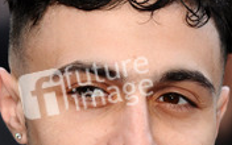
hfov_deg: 4.5
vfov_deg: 2.8
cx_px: 125
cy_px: 154
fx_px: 2966
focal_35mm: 469
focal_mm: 135
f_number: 4.5
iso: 320
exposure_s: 1/200
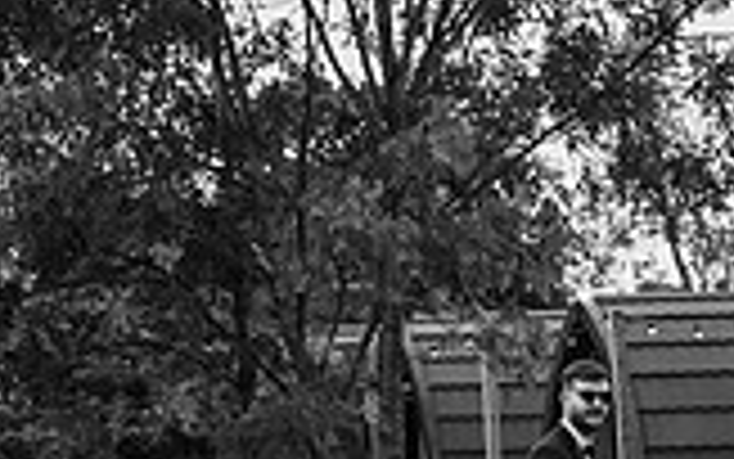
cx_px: 572
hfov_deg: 9.0
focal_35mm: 232
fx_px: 4642
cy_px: 763
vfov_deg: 5.6
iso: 100
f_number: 2.8
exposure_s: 1/640
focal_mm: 64
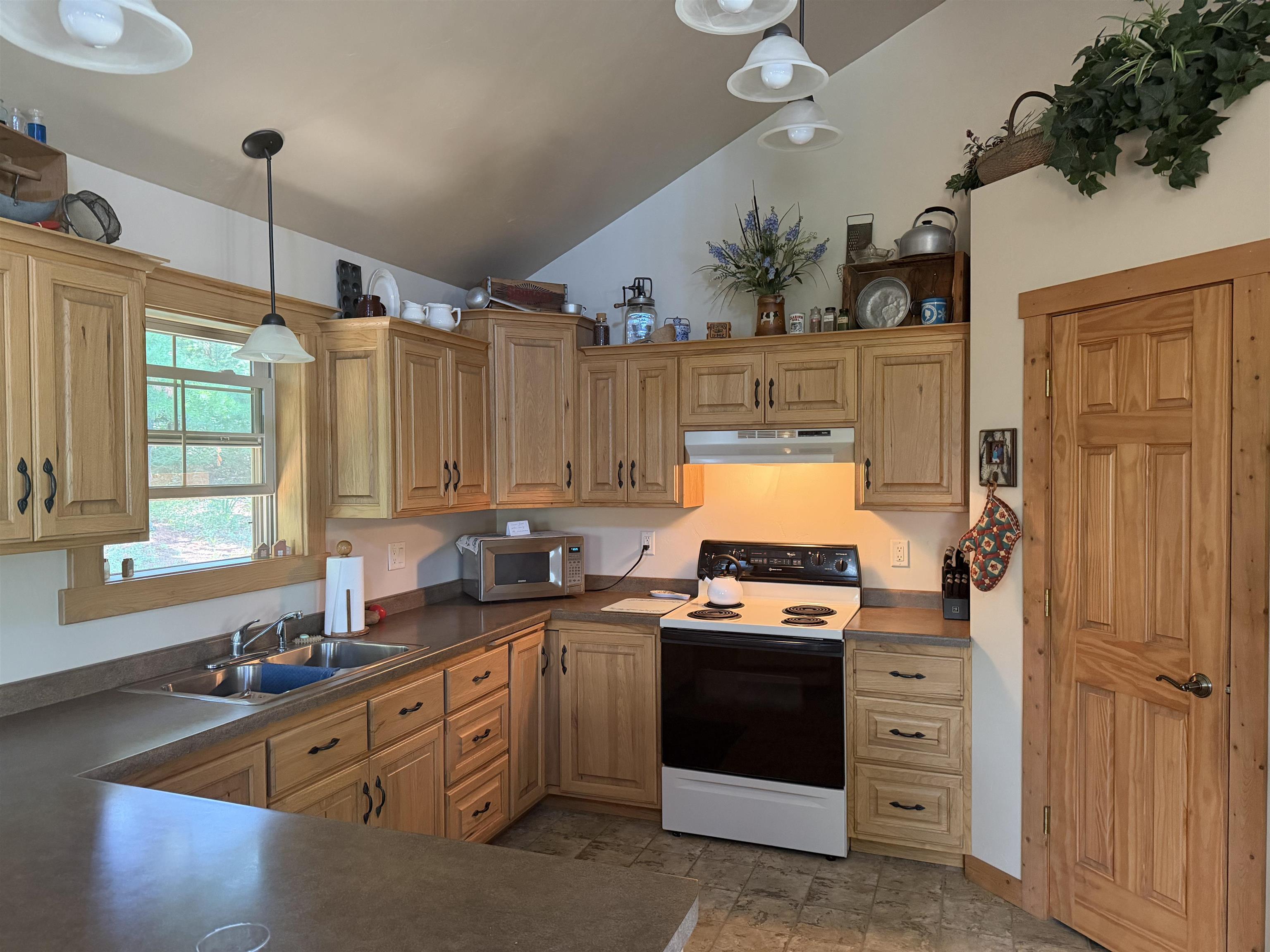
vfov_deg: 56.8
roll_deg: +0.2
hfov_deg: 71.6
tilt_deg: -1.4
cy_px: 476
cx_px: 635
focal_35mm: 24
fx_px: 881
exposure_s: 1/40
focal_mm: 6.76
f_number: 1.78
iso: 640
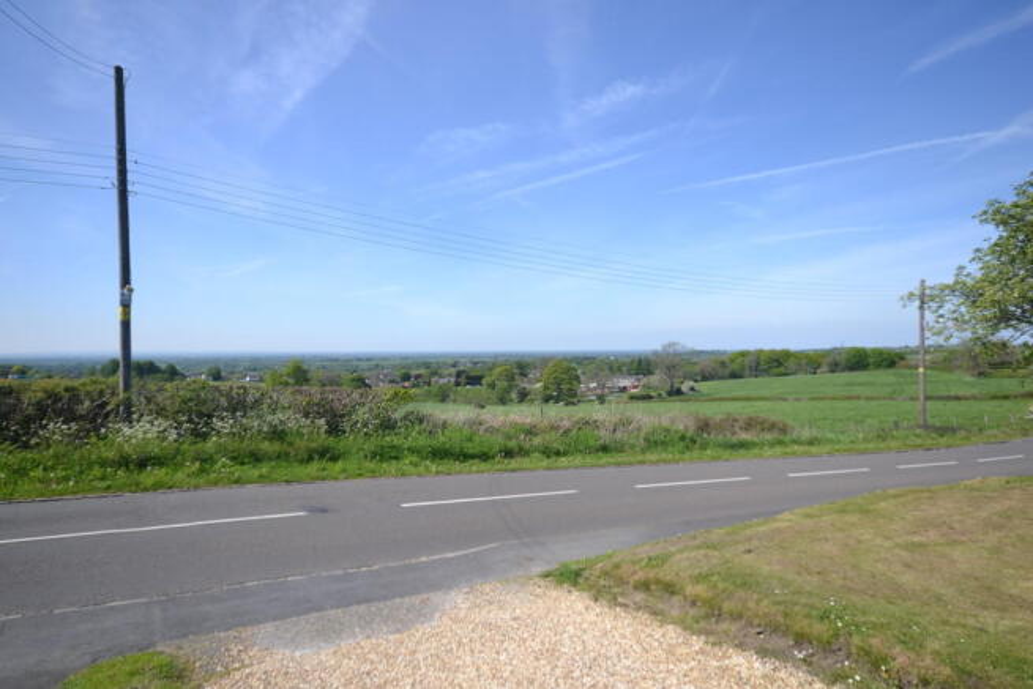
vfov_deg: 59.5
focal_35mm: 21
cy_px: 344
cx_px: 516
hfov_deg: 81.2
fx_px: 603
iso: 100
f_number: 7.1
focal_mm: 14
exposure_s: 1/200
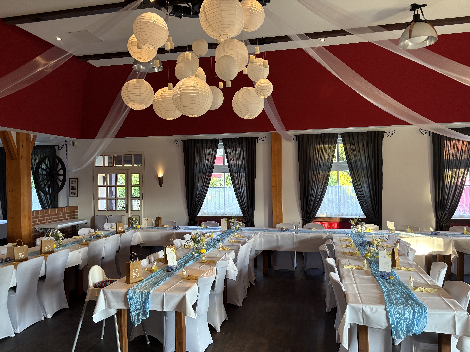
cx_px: 235
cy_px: 176
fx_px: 353
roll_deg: +1.8
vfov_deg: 53.1
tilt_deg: -0.6
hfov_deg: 67.3
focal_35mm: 26
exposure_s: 1/50
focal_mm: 5.96
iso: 200
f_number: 1.6
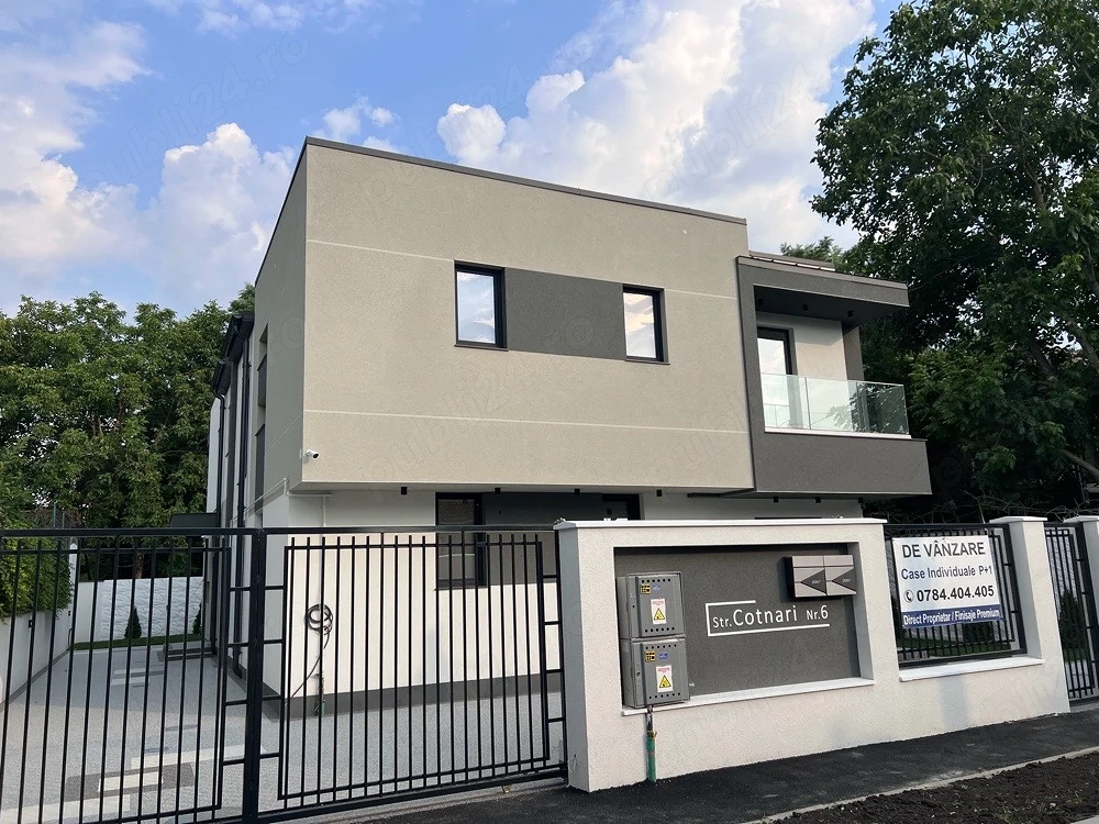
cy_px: 412
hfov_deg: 67.3
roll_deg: +1.5
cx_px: 550
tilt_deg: +10.4
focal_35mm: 26
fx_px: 825
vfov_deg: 53.1
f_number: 1.5
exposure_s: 1/3257
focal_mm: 5.7
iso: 50
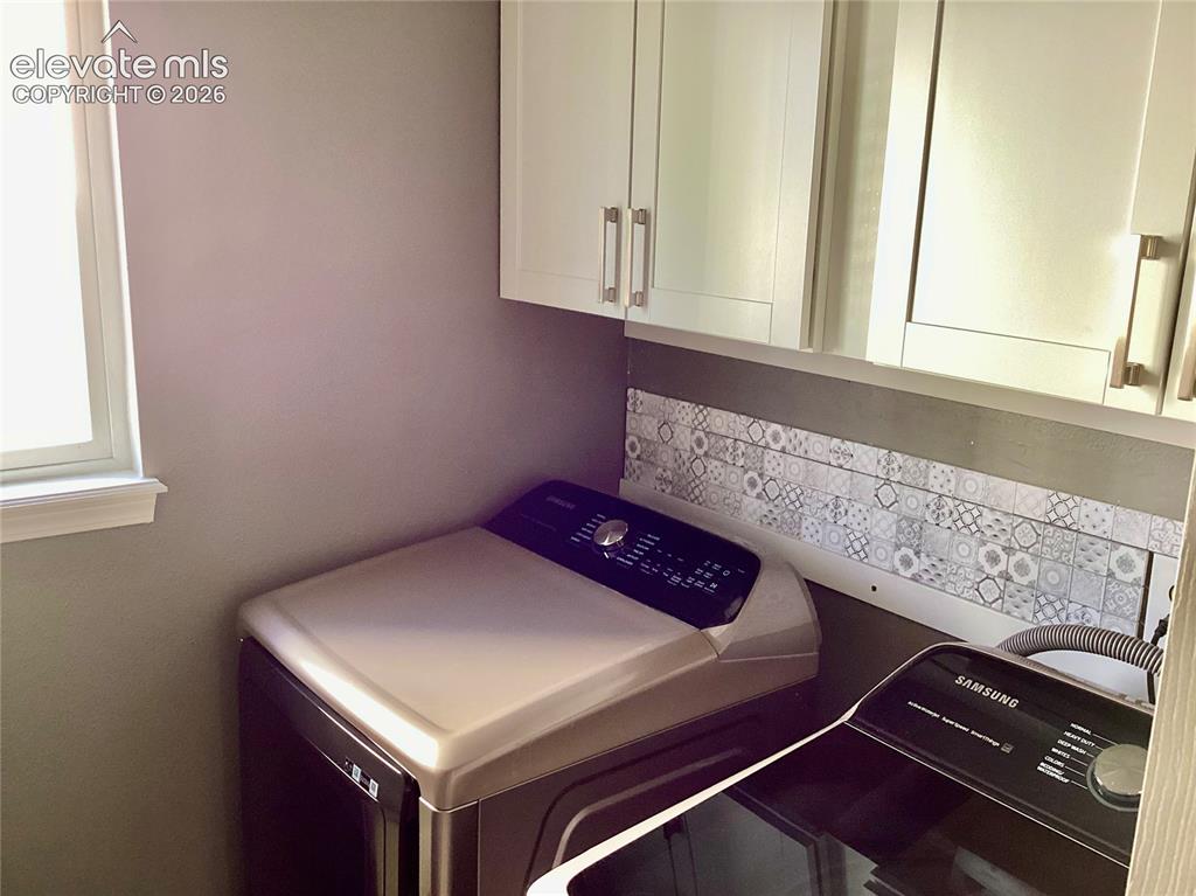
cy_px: 448
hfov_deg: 58.4
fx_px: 1071
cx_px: 598
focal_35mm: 31
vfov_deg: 45.4
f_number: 2.4
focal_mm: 3.3
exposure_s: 1/60
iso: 125
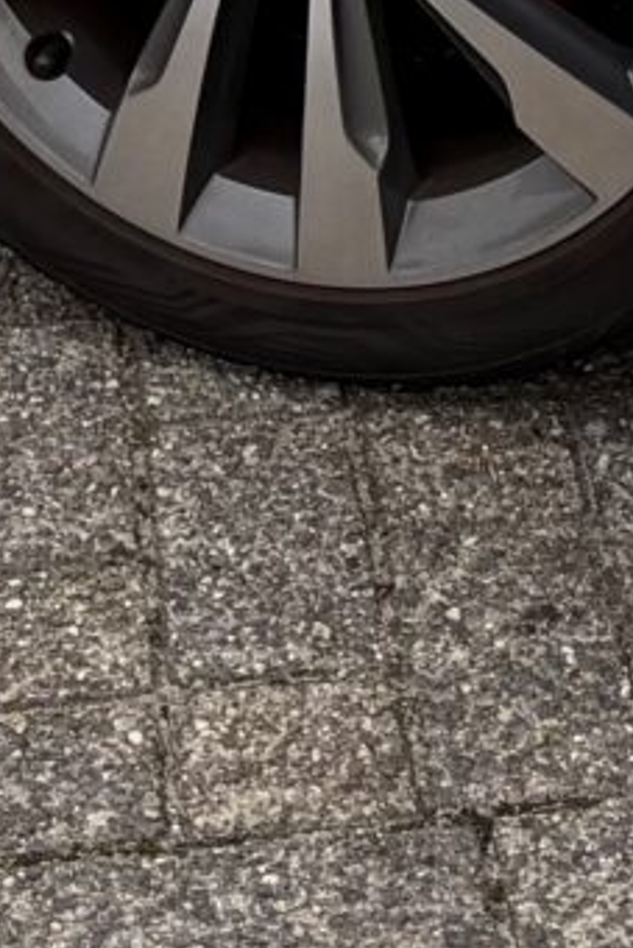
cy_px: -987
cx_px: 588
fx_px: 4953
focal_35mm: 188
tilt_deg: -14.9
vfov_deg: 10.1
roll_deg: -0.2
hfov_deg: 7.3
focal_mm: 6.76
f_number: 1.78
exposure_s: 1/121
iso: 50
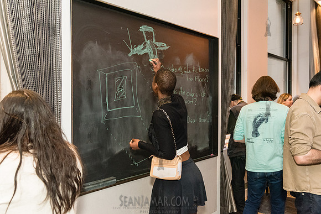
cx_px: 160
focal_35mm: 32
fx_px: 287
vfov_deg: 40.9
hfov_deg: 58.4
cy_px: 107
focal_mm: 32
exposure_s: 1/250
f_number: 4.5
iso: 6400
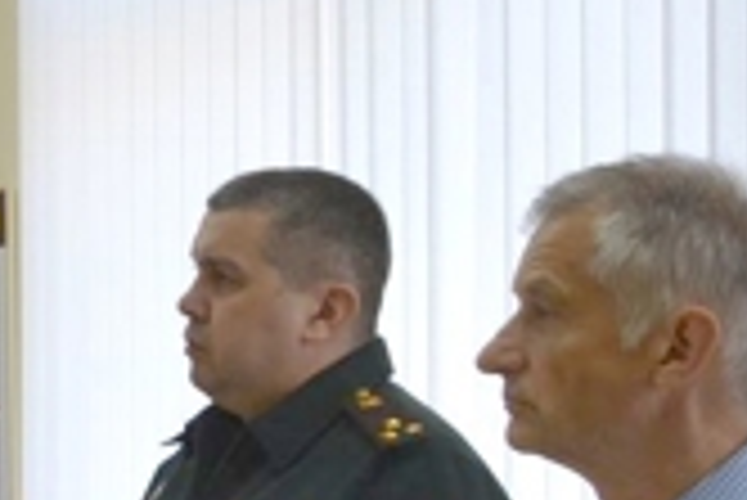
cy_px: 536
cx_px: -824
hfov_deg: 13.8
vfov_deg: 11.1
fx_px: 2534
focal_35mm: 122
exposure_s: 1/125
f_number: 5.6
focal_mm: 18
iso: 400
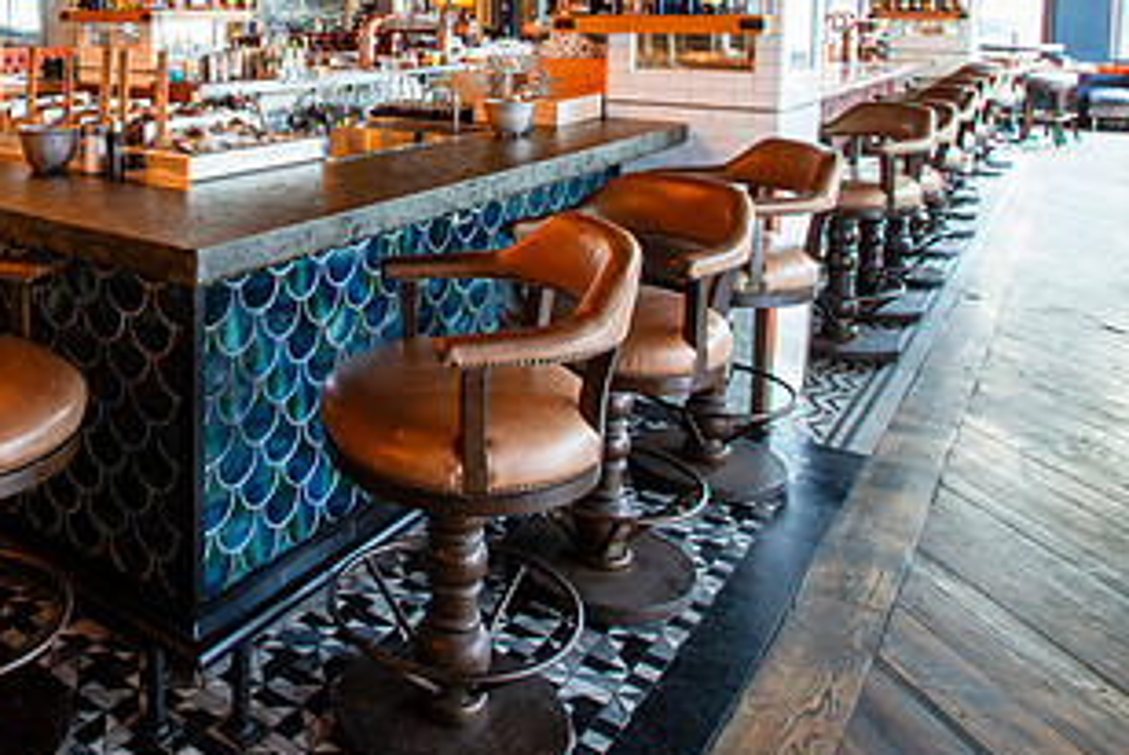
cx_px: 205
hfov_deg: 54.2
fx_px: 1004
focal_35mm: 32
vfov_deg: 38.4
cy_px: 79
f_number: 22
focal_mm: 17
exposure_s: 5
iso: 200
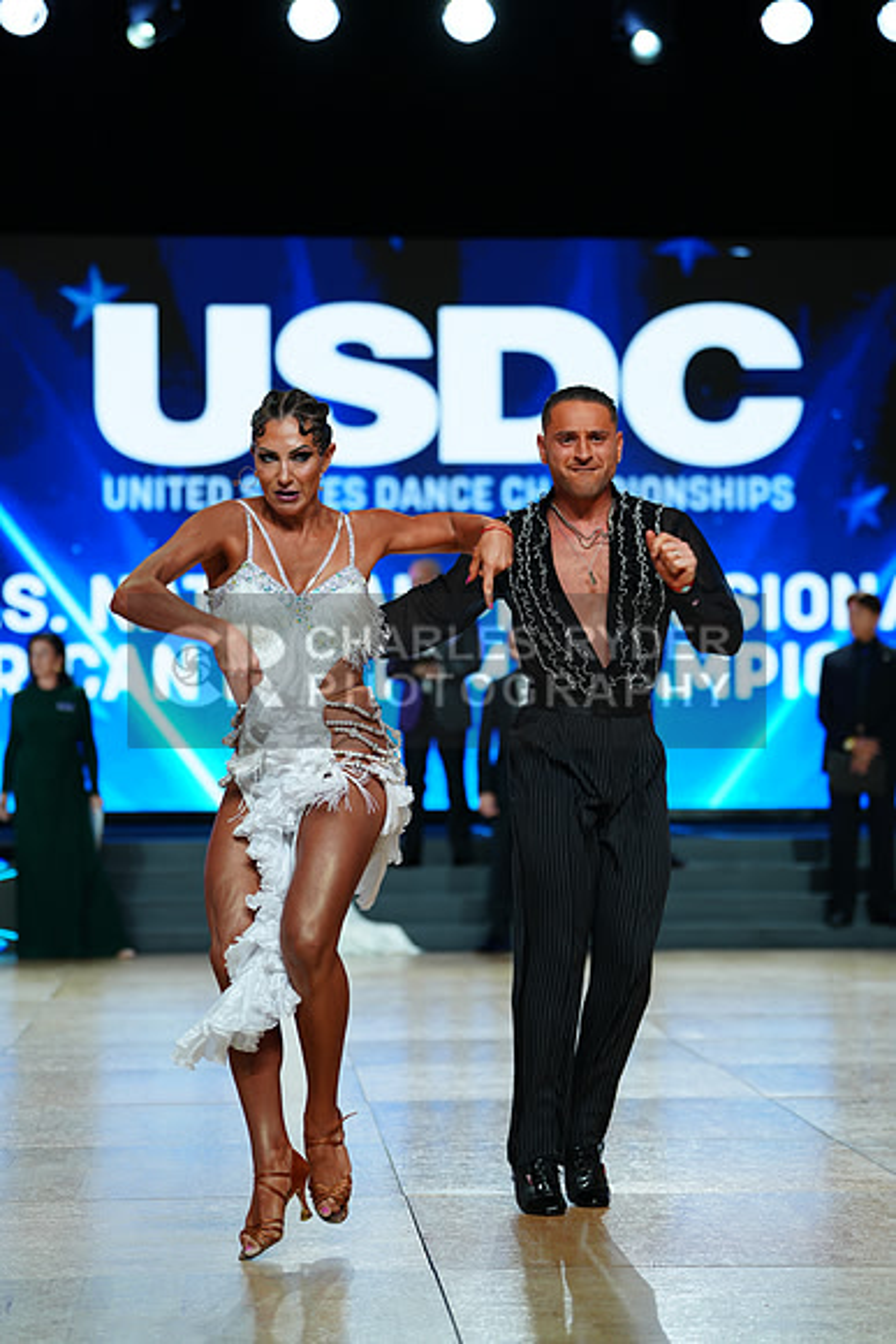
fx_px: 3432
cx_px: 448
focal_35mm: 92
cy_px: 672
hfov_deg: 14.9
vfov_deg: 22.1
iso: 320
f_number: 2.8
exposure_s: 1/400
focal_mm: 92
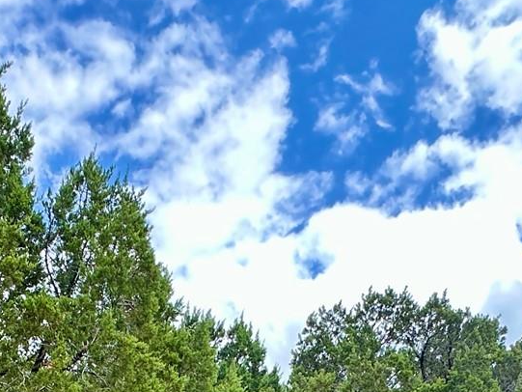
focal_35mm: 53
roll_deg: +3.2
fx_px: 799
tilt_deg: +3.4
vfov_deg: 20.9
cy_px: 665
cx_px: 165
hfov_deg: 35.7
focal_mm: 2.22
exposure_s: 1/445
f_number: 2.2
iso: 40
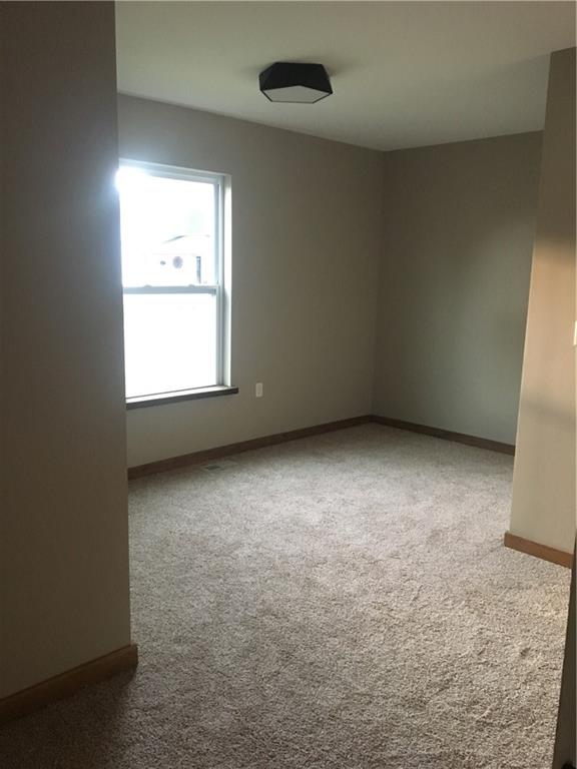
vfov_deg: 61.7
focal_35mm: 29
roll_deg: -0.6
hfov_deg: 48.2
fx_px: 645
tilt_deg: -10.4
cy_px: 384
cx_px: 288
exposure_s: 1/15
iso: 320
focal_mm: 4.15
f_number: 2.2
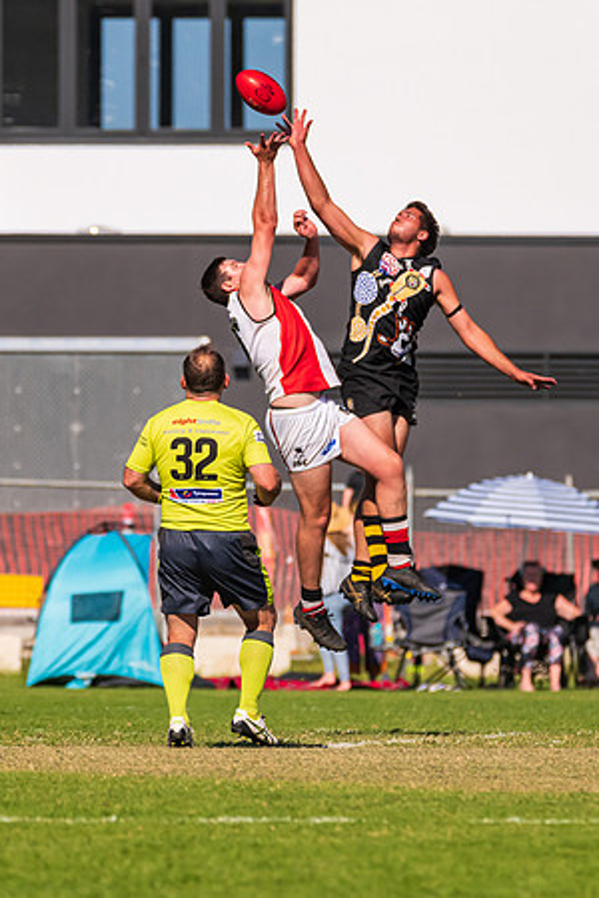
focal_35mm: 635
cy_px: 441
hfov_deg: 2.2
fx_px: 15858
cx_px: 263
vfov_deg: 3.2
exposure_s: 1/6400
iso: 800
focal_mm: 350
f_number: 6.3
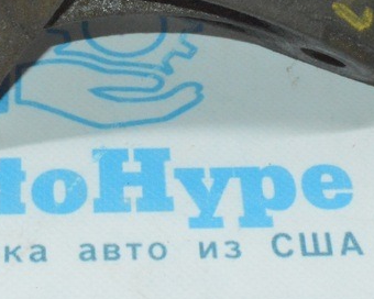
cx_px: 124
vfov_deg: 10.5
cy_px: -69
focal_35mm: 144
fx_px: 1594
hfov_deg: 13.4
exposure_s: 1/30
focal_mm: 34
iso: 5000
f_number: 29
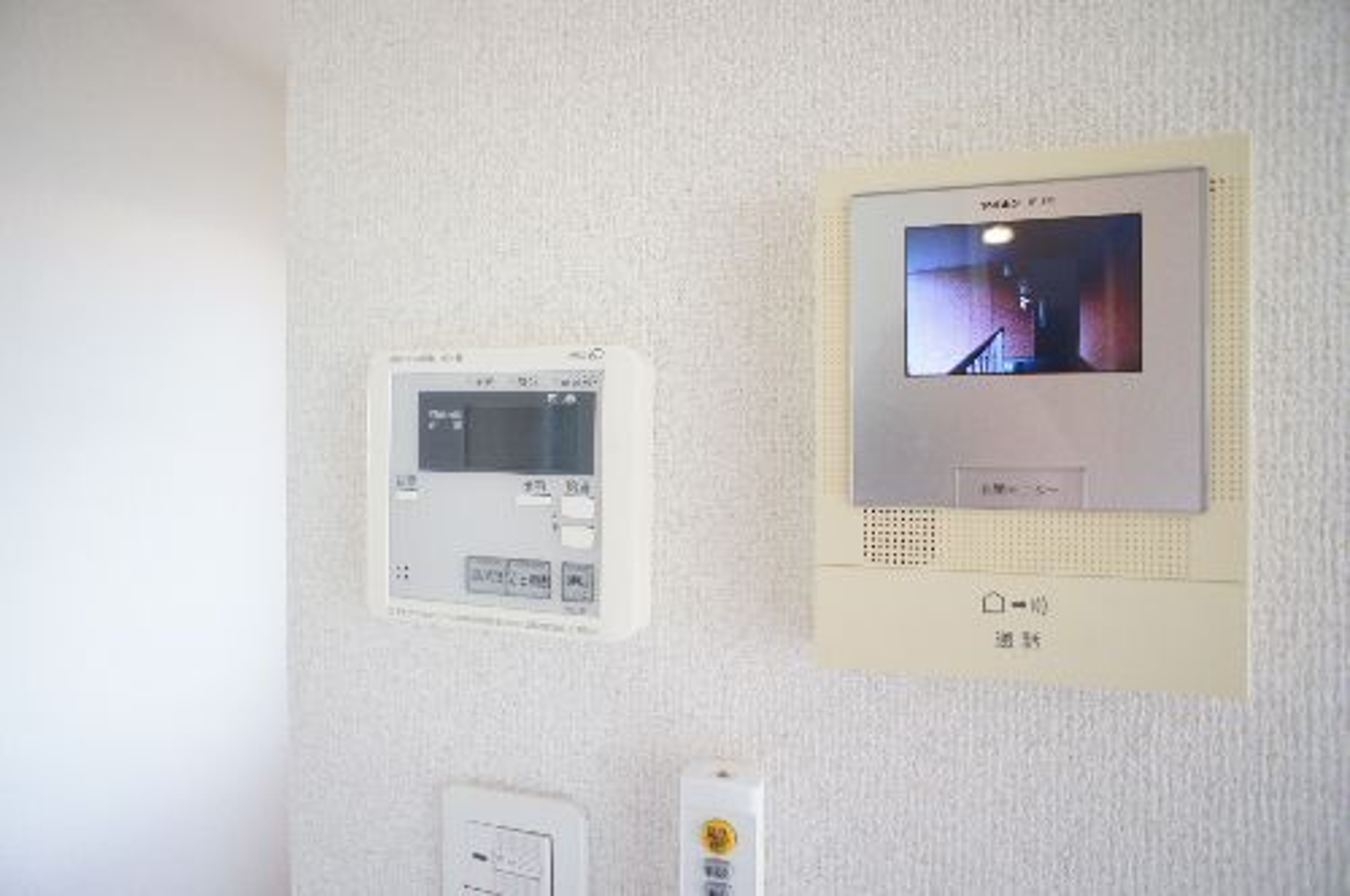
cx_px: 675
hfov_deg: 73.8
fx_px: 899
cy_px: 448
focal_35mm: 24
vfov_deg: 53.0
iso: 320
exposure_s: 1/30
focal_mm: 16
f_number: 2.8
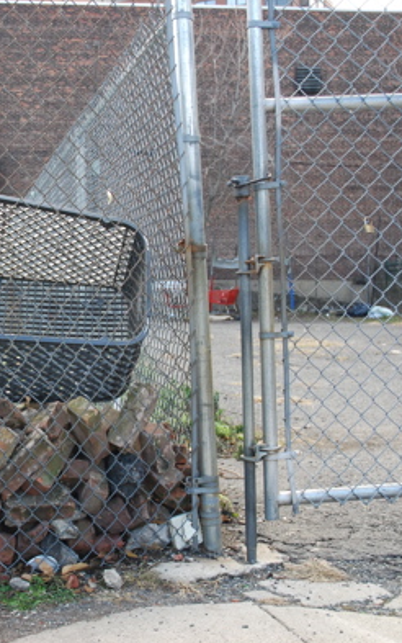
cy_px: 318
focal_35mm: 56
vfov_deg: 36.3
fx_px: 981
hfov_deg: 22.3
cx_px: 7
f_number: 5
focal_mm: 24
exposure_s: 1/100
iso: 200
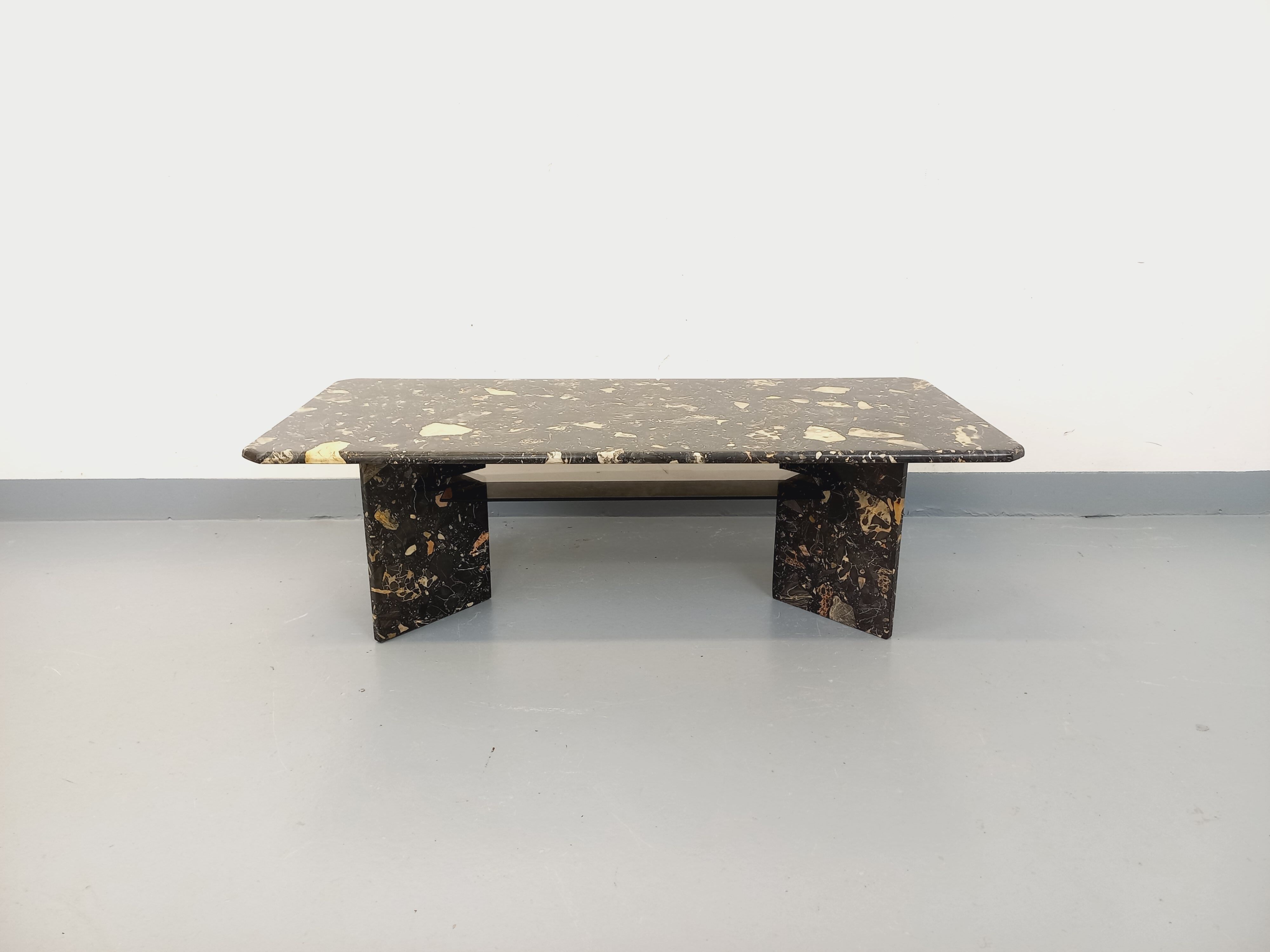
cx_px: 635
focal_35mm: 25
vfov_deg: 54.9
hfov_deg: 69.4
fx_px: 917
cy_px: 476
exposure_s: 1/50
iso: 200
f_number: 1.8
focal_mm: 4.65
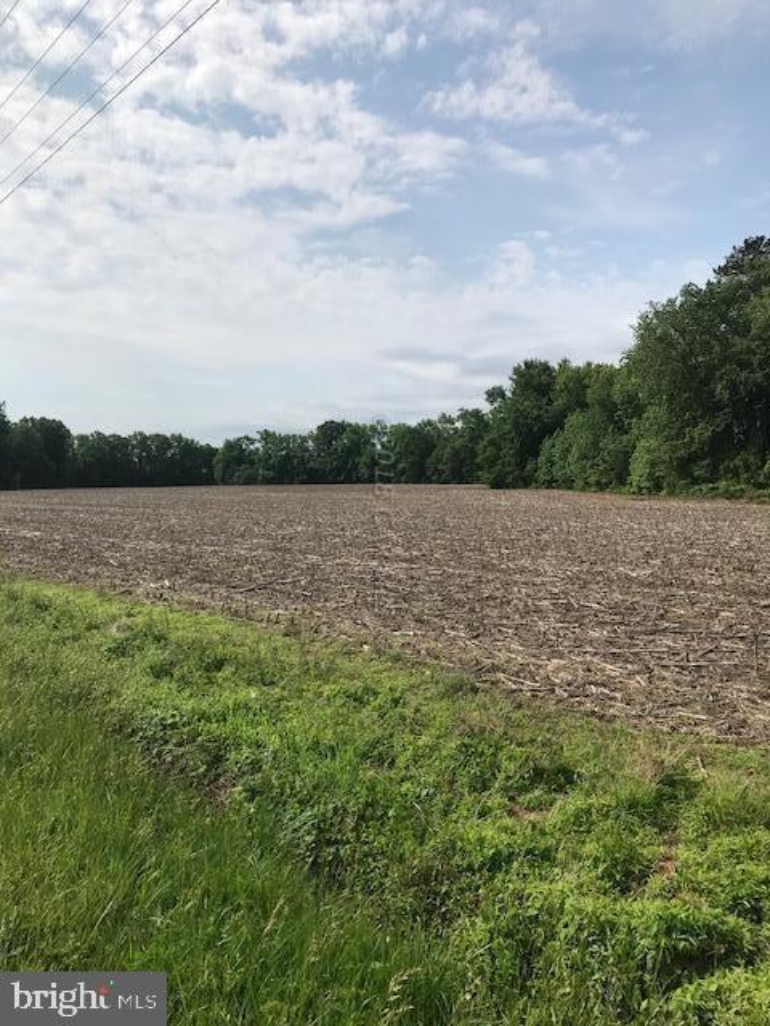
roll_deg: +0.7
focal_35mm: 28
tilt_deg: -3.1
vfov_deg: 63.4
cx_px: 385
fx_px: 830
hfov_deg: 49.7
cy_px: 513
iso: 20
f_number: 1.8
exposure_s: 1/5319
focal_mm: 3.99
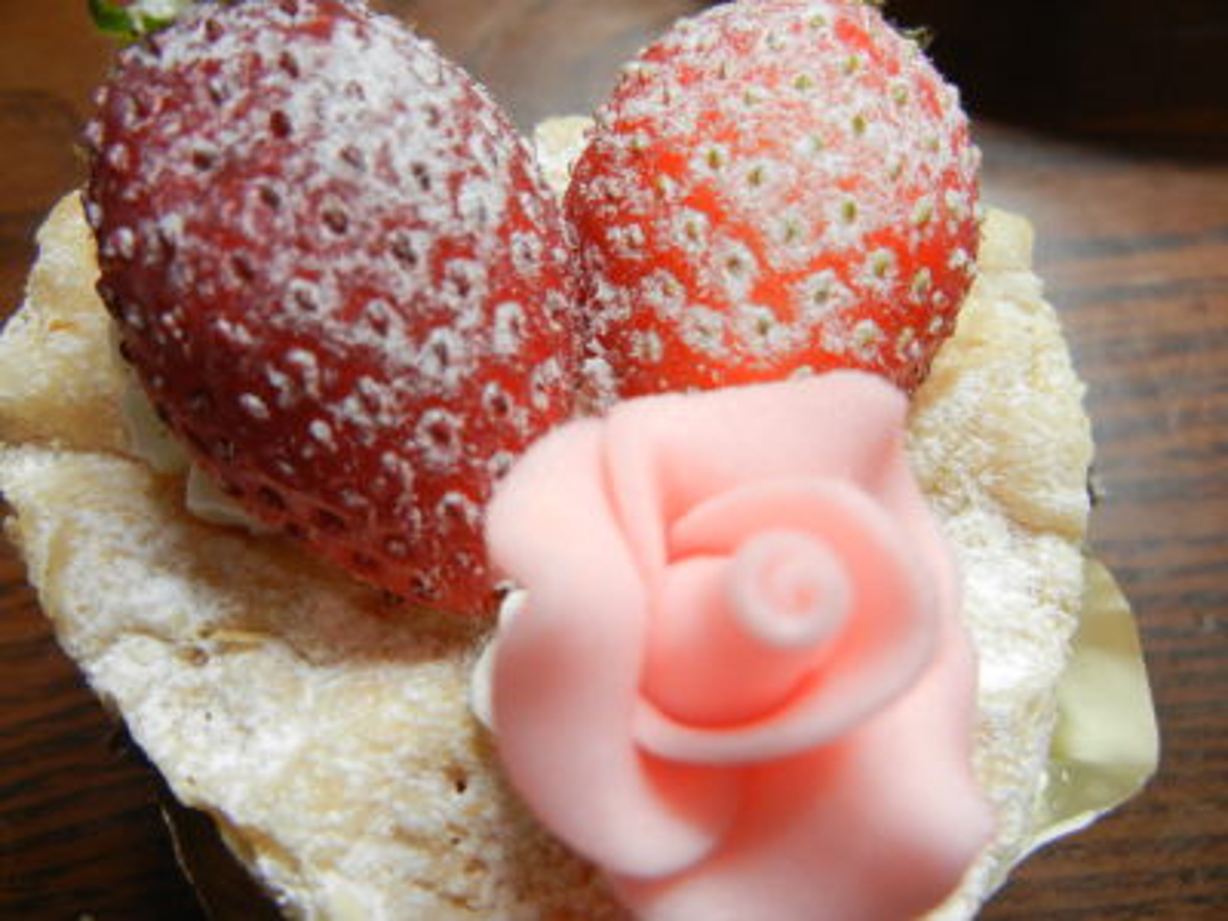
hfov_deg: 60.0
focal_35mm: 30
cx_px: 614
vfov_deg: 46.8
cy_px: 460
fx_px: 1064
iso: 400
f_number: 3.5
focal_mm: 5.4
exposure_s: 1/21
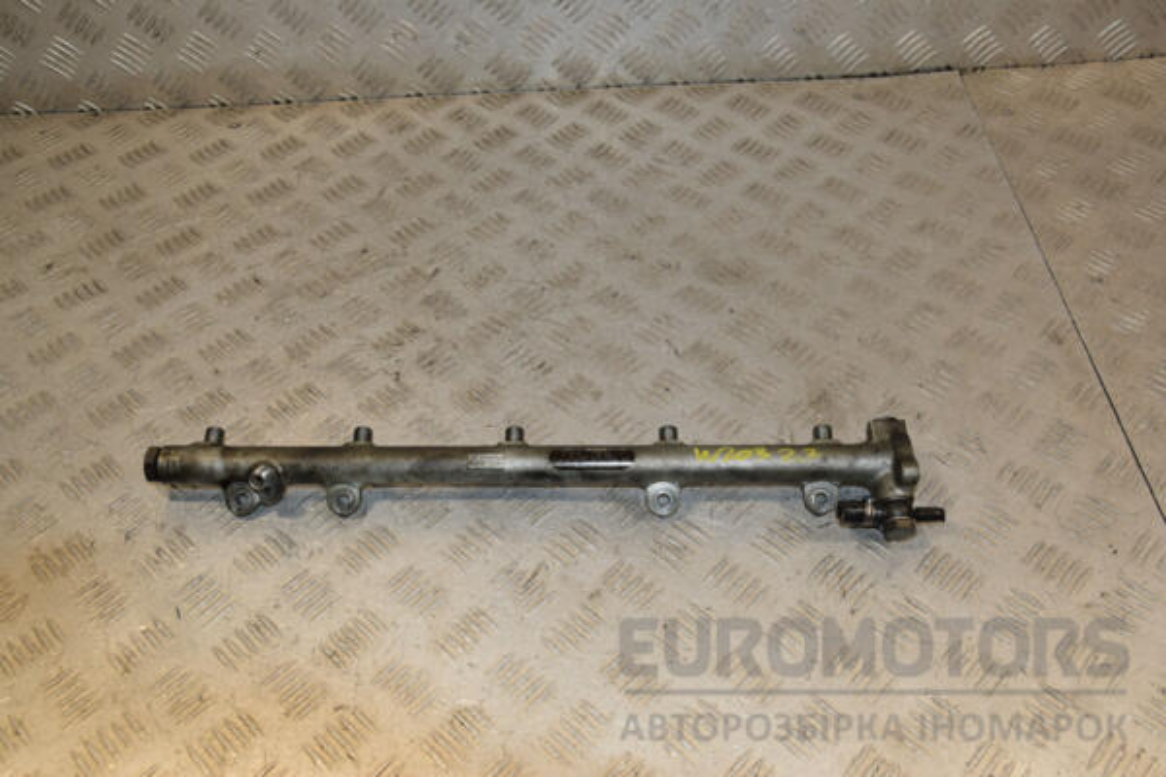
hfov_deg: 57.2
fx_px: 1069
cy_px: 388
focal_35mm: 33
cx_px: 583
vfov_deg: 40.0
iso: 800
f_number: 7.1
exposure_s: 1/200
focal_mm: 22
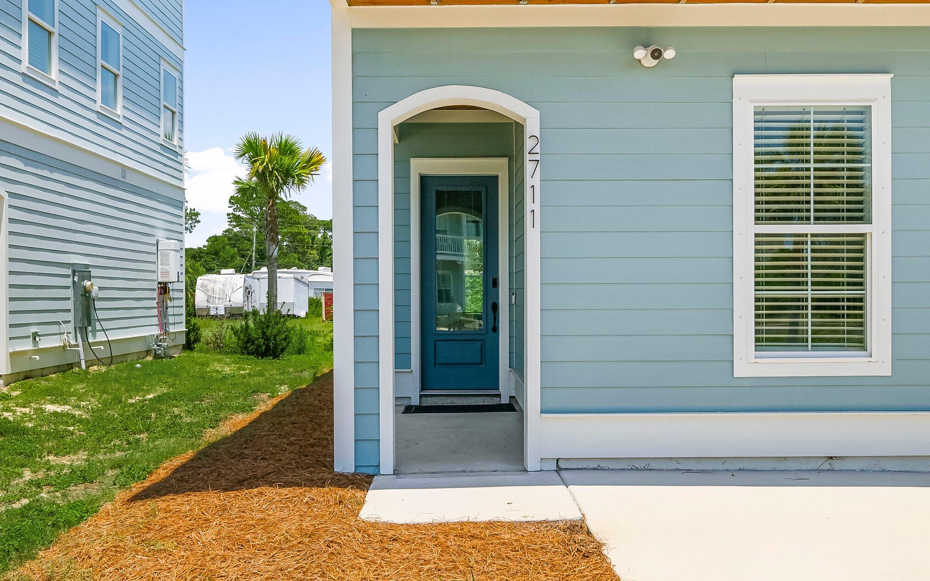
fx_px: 786
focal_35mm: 31
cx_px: 467
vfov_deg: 40.6
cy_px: 280
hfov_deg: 61.2
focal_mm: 20
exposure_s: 1/320
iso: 400
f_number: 9
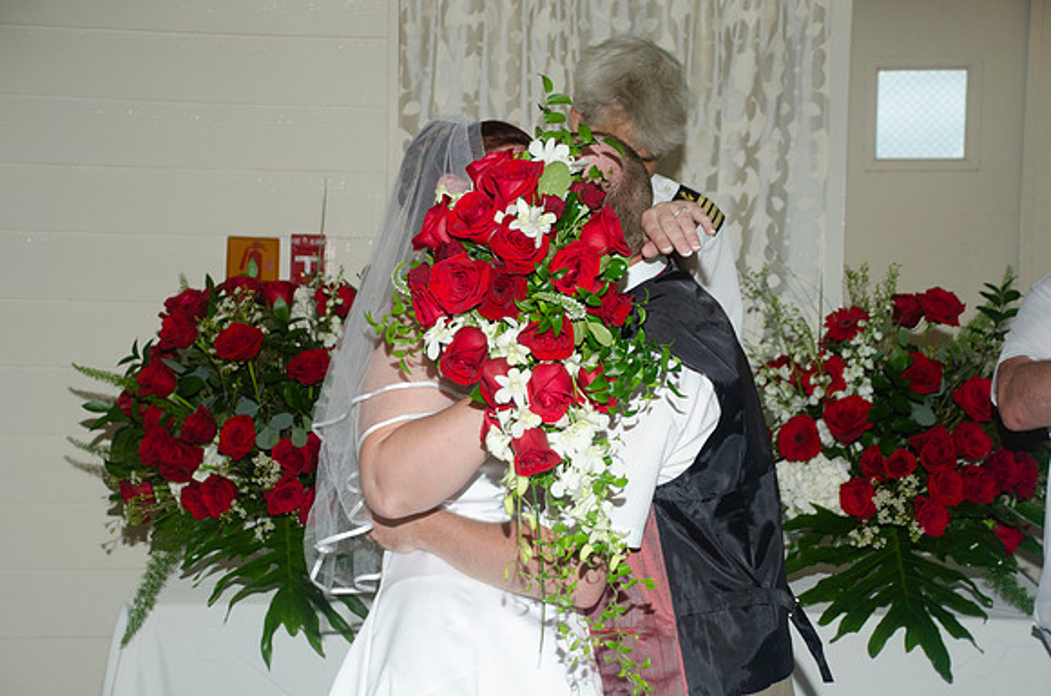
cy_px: 348
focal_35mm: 72
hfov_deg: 28.1
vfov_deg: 18.8
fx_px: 2097
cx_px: 526
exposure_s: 1/250
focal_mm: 48
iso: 400
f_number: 5.6
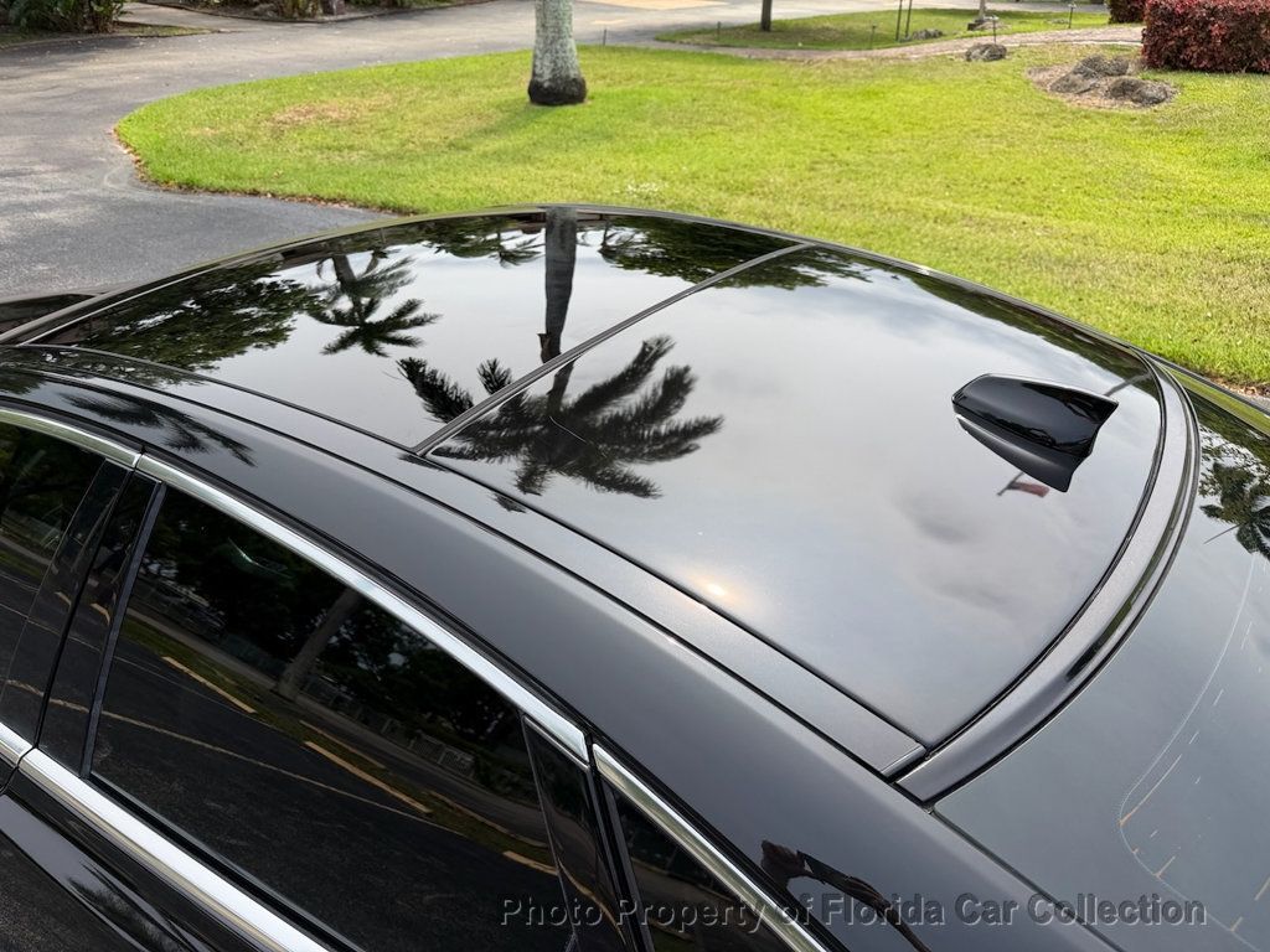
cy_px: 476
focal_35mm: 24
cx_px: 635
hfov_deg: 71.6
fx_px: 881
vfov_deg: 56.8
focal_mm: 6.76
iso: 80
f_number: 1.78
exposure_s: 1/2299
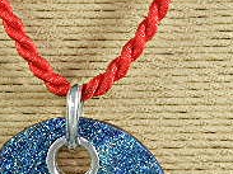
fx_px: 1224
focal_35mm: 182
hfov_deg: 10.9
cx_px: 74
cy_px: 67
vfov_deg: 8.1
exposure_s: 1/37.6
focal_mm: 9.3
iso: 230
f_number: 3.9
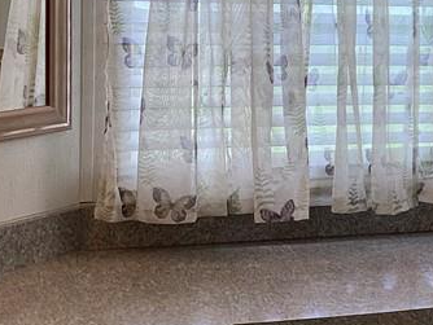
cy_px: 23
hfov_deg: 19.1
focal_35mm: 95
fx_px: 1189
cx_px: 564
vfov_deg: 15.4
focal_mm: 3.3
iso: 40
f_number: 2.4
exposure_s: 1/120
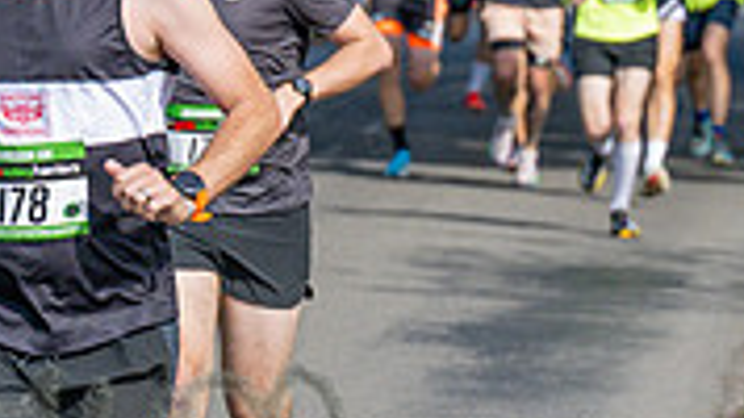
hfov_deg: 4.6
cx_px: -353
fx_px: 9269
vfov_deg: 2.6
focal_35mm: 470
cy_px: 247
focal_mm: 79
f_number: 4
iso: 400
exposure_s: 1/3200
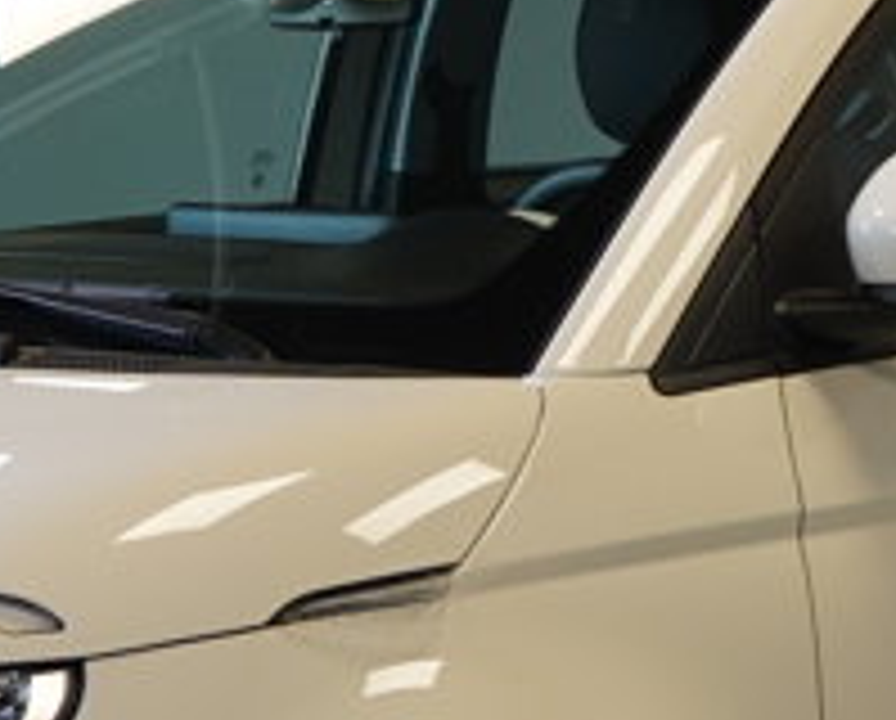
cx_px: 594
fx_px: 7652
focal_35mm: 288
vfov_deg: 5.4
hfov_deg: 6.7
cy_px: 288
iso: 800
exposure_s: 1/160
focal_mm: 51
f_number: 4.5
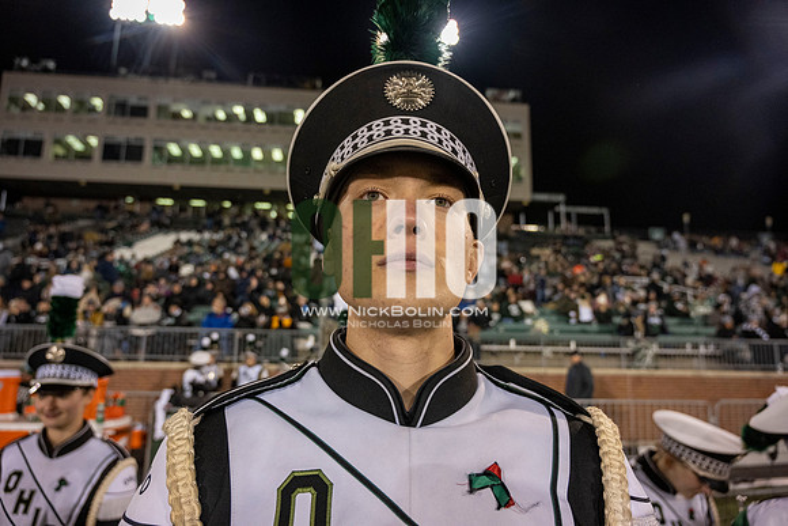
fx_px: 525
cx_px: 394
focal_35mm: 24
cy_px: 263
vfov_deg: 53.2
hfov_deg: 73.7
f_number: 4
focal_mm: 24
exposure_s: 1/500
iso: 2000
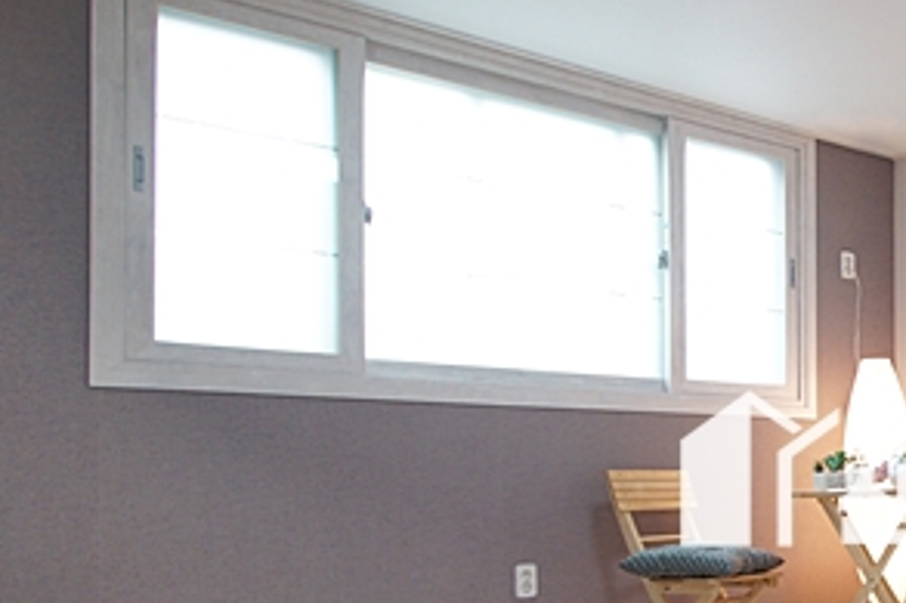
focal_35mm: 41
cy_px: 458
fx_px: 1031
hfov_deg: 37.3
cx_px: 1061
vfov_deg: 32.0
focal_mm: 10
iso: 400
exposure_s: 1/50
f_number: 4
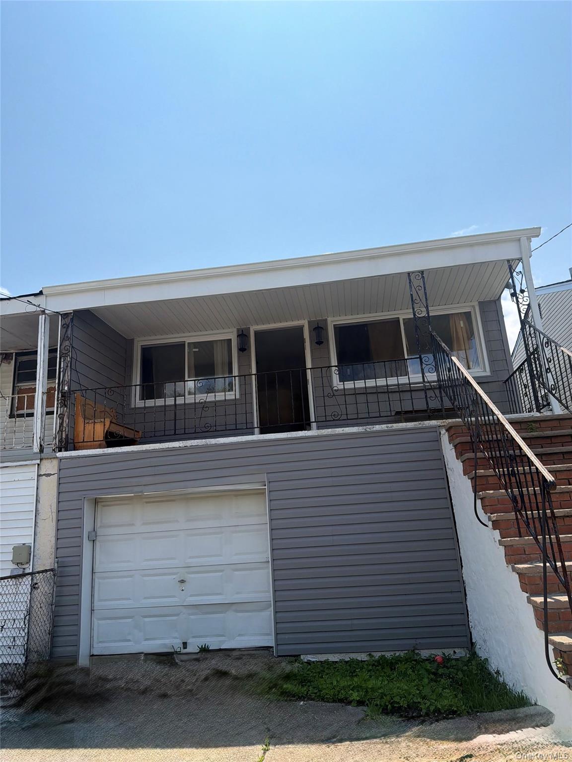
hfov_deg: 56.8
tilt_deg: +16.4
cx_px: 286
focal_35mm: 24
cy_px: 381
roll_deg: +2.6
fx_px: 529
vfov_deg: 71.6
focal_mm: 6.76
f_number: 1.78
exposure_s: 1/8130
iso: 80
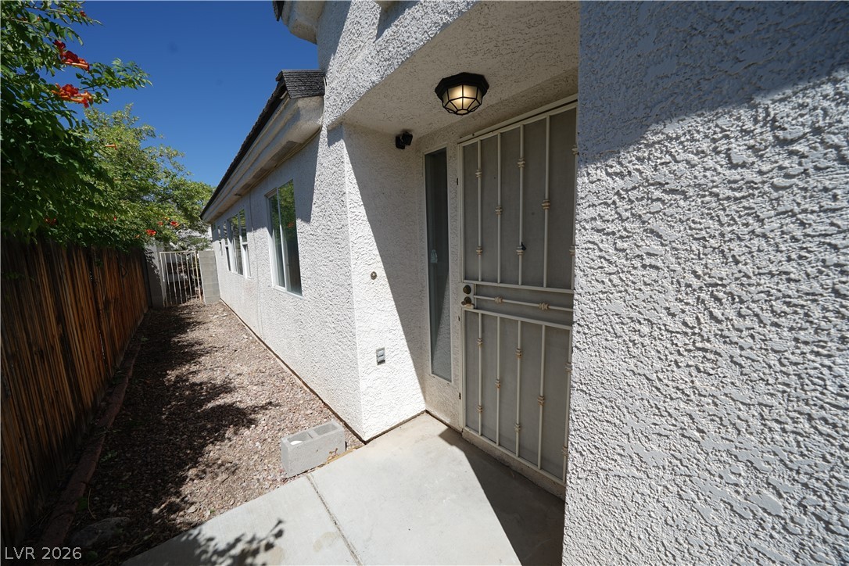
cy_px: 283
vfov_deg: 90.0
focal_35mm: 12
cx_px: 424
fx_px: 283
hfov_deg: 112.6
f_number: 9
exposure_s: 1/125
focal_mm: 12
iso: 50
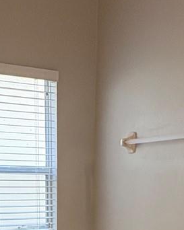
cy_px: 321
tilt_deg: -17.3
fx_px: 436
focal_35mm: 64
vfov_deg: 24.6
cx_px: 80
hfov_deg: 23.8
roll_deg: -0.8
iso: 100
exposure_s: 1/120
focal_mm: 2.22
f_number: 2.2
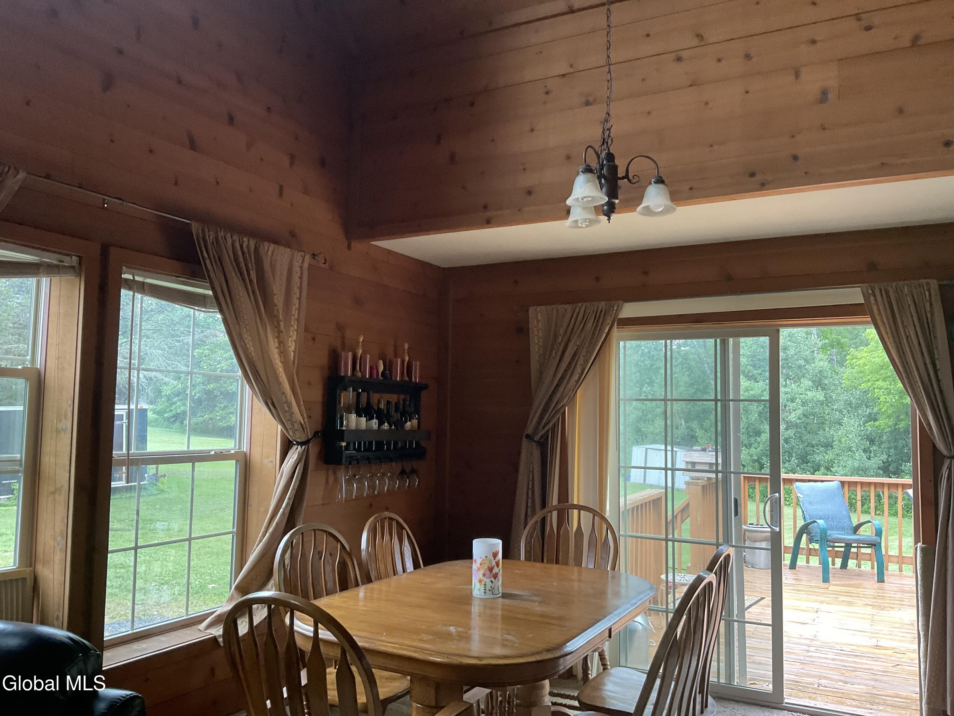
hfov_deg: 61.7
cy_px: 358
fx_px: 799
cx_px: 477
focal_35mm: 29
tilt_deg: +5.1
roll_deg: -1.8
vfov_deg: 48.2
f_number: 1.8
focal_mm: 3
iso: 100
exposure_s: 1/60
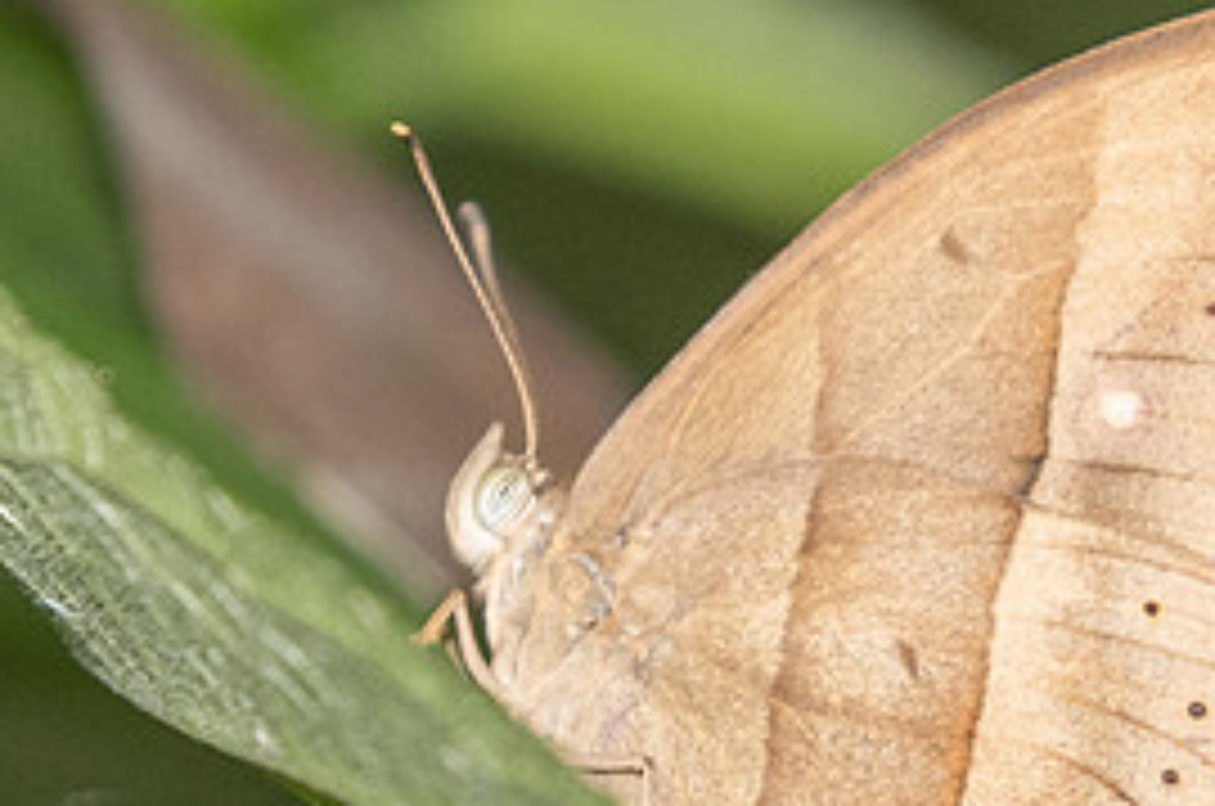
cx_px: 999
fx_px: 59159
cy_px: 515
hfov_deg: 1.2
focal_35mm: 1756
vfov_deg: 0.8
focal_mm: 400
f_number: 6.3
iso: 1250
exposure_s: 1/250
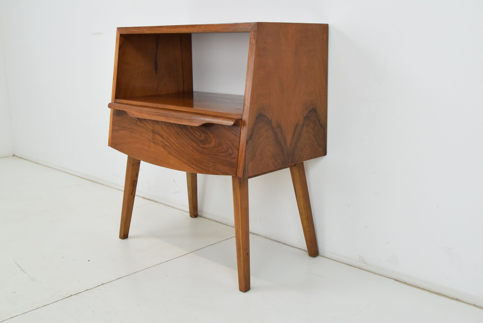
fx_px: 524
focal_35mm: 39
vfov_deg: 34.3
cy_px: 162
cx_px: 242
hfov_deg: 49.5
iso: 1600
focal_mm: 26
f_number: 7.1
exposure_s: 1/200
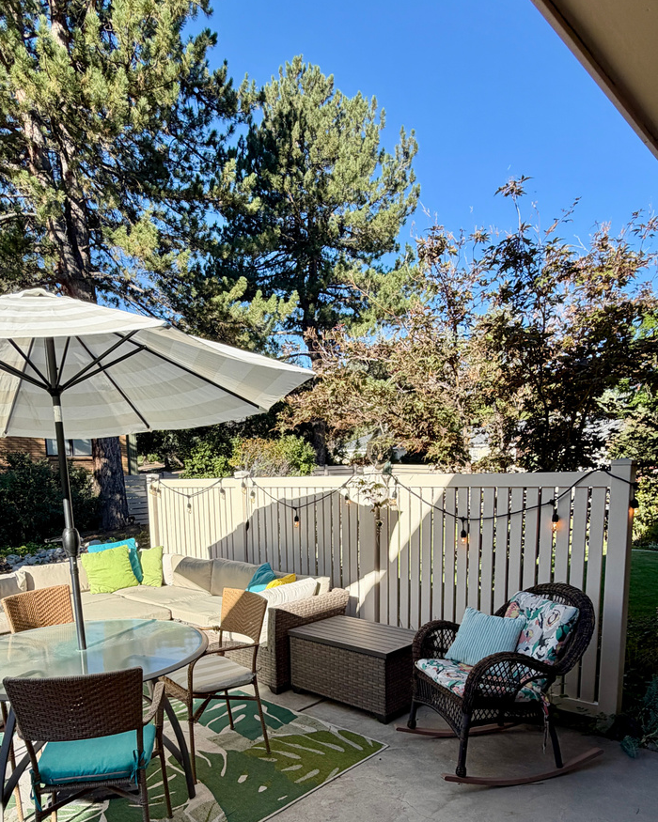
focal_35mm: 24
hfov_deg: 58.5
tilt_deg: -8.3
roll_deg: +2.1
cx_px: 282
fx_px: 584
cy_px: 566
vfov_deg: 67.8
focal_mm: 2.22
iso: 40
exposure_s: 1/502
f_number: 2.2
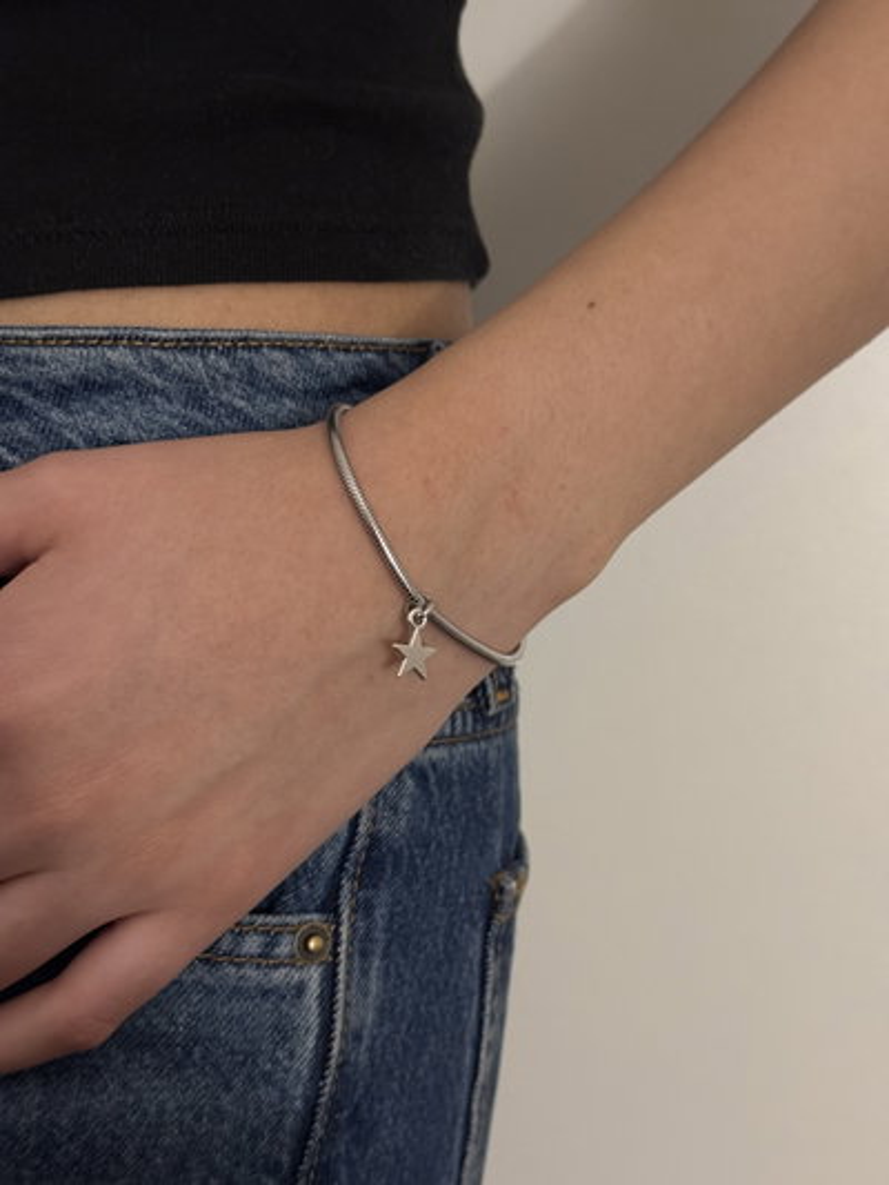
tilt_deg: -7.6
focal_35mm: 48
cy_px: 592
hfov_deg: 30.3
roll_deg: -0.7
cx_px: 444
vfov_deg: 39.6
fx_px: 1643
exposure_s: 1/33
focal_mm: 6.76
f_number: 1.78
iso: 400
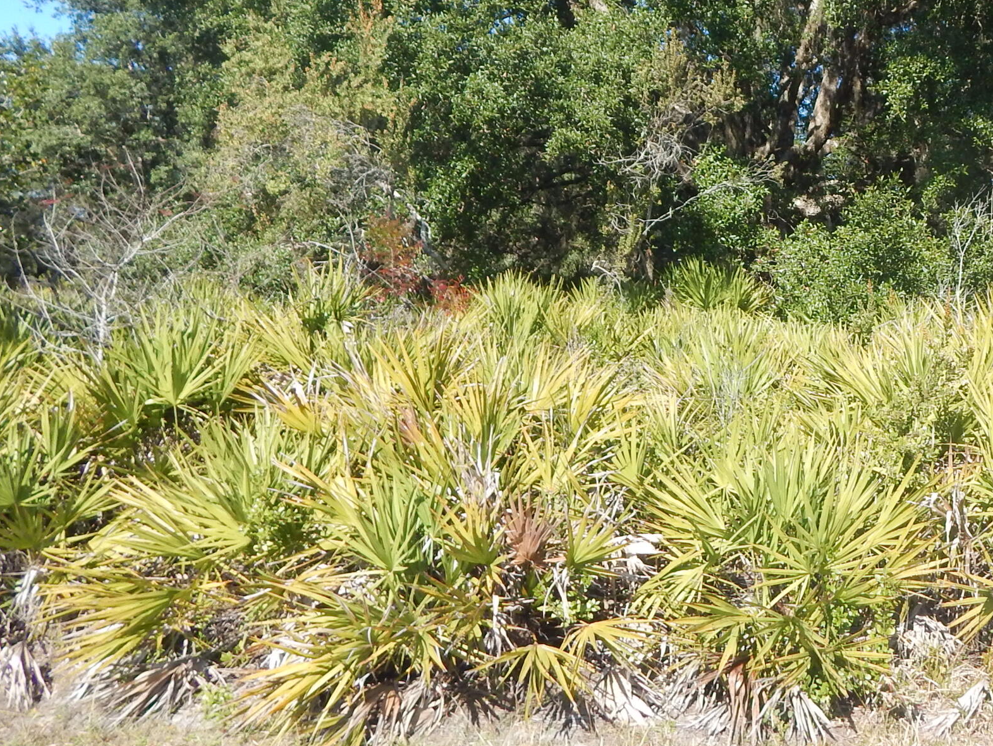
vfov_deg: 33.8
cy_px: 201
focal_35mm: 42
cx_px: 800
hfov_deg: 42.7
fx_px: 1205
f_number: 3
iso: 125
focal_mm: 4
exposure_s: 1/1250
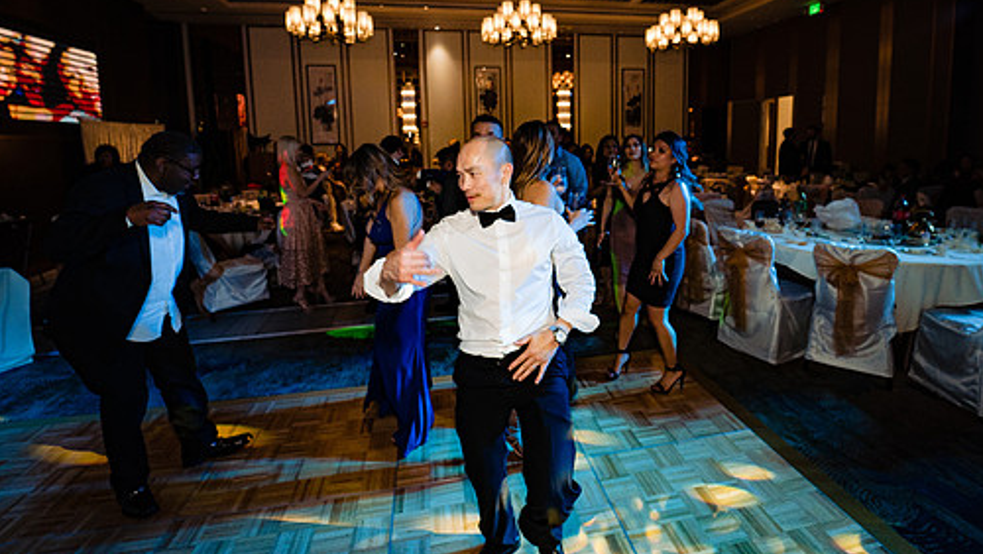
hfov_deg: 95.8
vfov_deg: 62.7
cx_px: 519
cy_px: 194
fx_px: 443
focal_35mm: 17
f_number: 4
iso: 1600
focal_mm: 14
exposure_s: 1/320
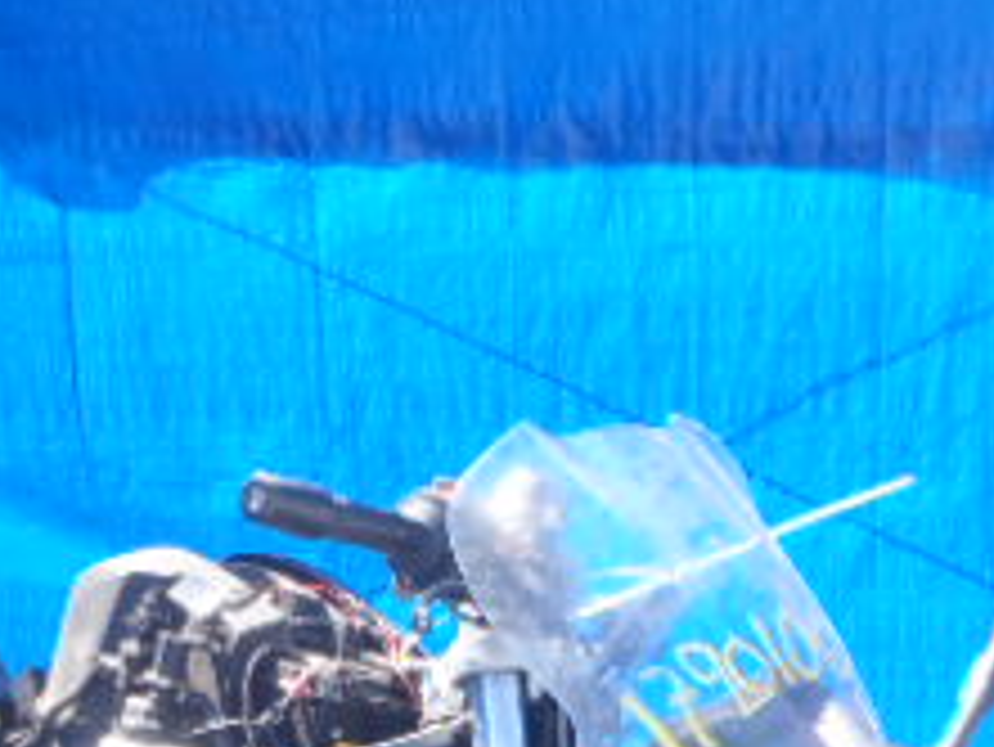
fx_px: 2327
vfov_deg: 17.0
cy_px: 1022
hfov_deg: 23.9
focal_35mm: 81
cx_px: 279
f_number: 4.5
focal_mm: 5
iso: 80
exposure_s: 1/80
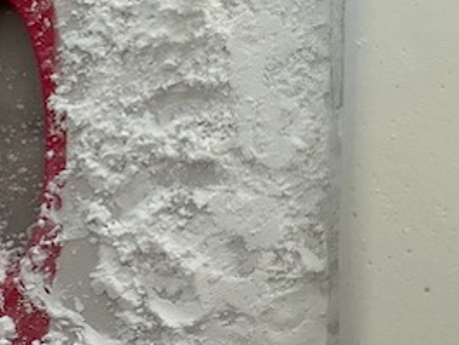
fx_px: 1154
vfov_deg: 17.0
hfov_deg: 20.5
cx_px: 601
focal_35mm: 87
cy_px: 147
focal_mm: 2.71
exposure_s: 1/60
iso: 200
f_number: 1.9
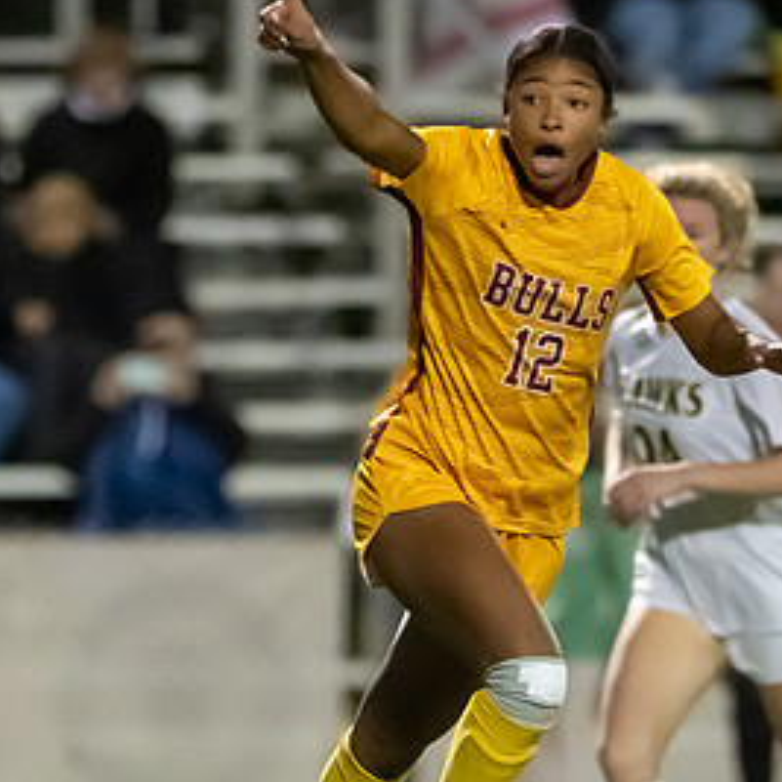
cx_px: 90
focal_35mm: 995
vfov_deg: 1.8
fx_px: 25431
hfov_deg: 1.8
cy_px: 808
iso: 16000
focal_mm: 300
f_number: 2.8
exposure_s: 1/1000
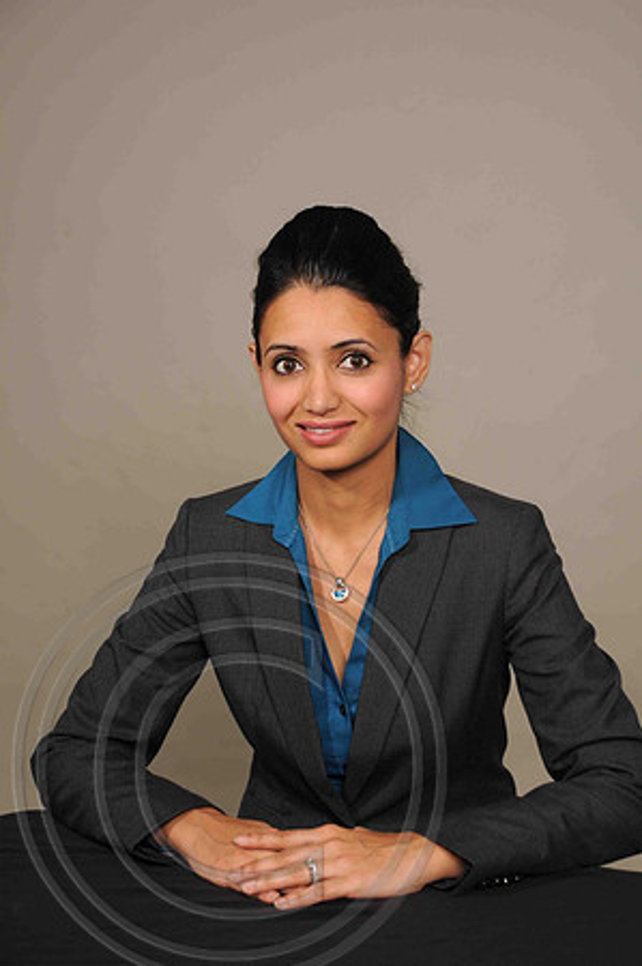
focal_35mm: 75
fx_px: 2011
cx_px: 321
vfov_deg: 27.0
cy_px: 483
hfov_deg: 18.1
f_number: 5.6
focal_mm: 50
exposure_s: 1/80
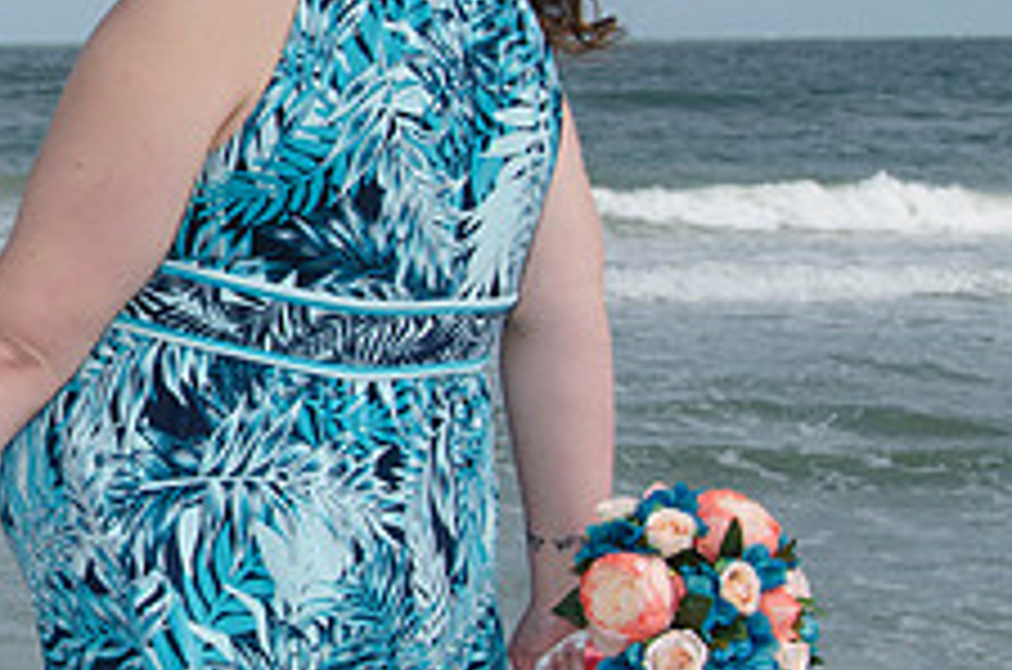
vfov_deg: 9.8
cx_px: -274
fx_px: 3899
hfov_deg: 14.2
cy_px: 193
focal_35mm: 139
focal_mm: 36
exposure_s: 1/250
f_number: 10
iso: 100
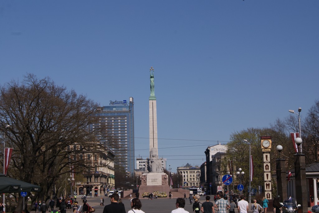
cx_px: 160
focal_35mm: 75
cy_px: 106
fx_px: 665
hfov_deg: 27.0
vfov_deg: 18.2
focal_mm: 50
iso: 100
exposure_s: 1/125
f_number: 13
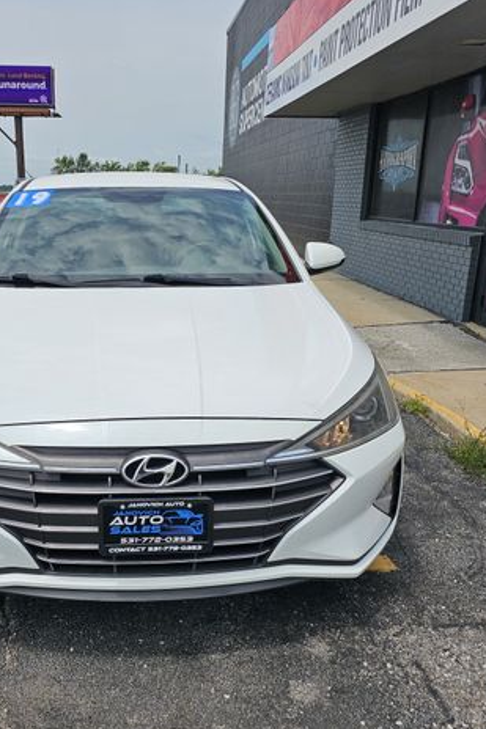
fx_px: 669
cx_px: 151
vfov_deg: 57.2
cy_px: 371
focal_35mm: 33
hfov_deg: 39.3
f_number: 1.7
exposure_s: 1/1441
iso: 10
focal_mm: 6.3
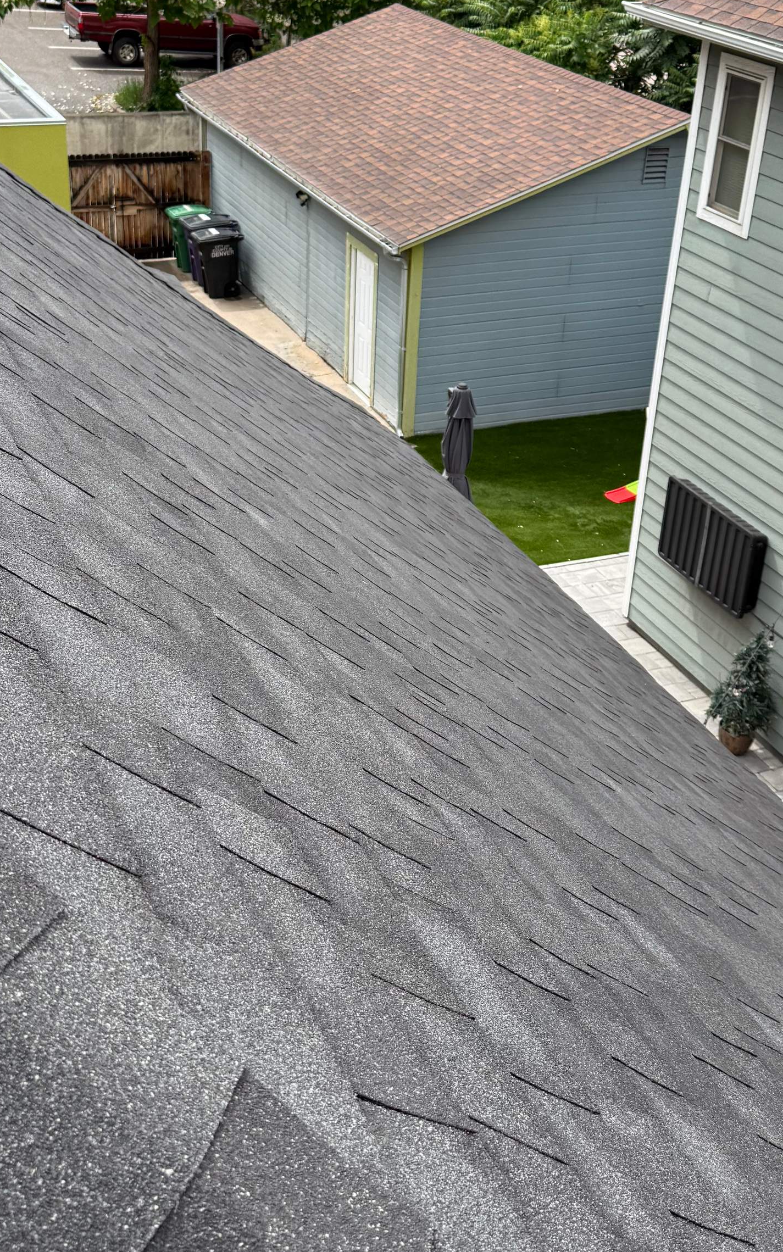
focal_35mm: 45
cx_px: 376
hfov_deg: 28.6
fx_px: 1536
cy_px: 600
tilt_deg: -28.4
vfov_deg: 44.3
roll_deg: -2.8
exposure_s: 1/1653
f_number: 1.78
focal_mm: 6.76
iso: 100
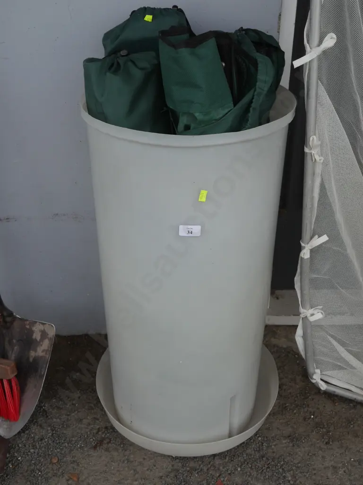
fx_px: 615
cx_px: 182
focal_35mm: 44
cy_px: 242
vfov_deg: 42.9
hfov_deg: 32.9
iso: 200
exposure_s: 1/160
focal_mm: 22
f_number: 6.3
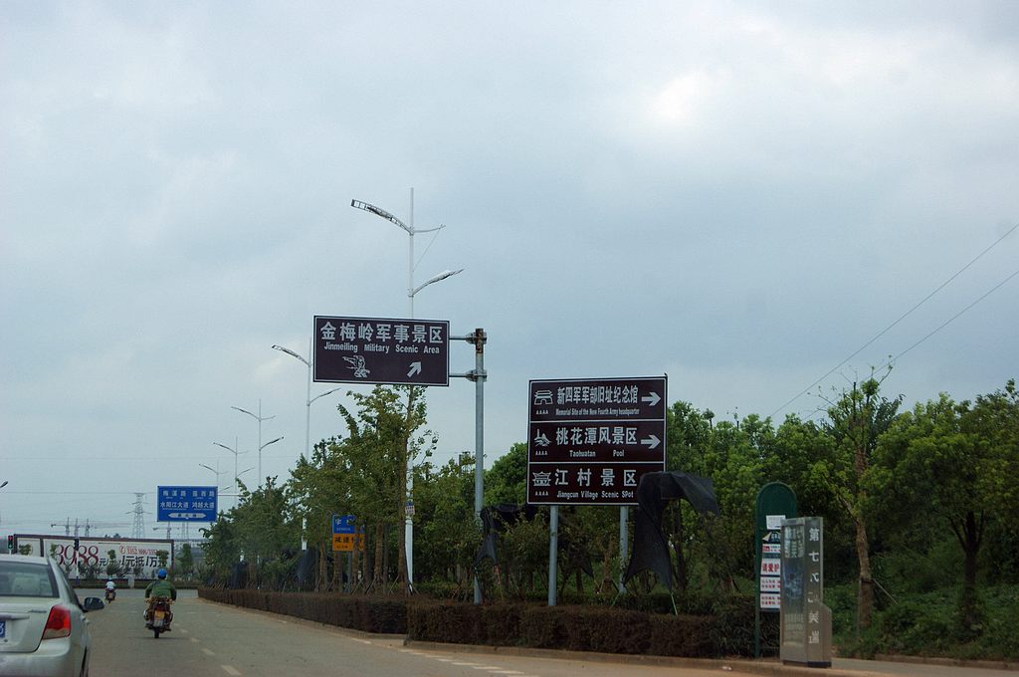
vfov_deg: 16.5
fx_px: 2332
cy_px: 338
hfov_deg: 24.6
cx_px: 510
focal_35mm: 82
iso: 100
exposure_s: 1/250
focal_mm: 55
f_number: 8
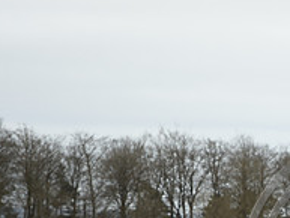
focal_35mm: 577
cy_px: 256
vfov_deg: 2.6
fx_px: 4837
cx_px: 377
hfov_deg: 3.4
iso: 560
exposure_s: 1/1250
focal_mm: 200
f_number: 3.2
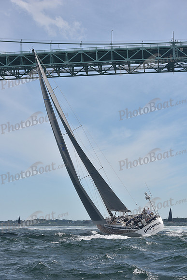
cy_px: 140
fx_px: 545
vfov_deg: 28.8
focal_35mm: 70
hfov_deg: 19.5
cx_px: 94
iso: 320
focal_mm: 70
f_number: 9
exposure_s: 1/800
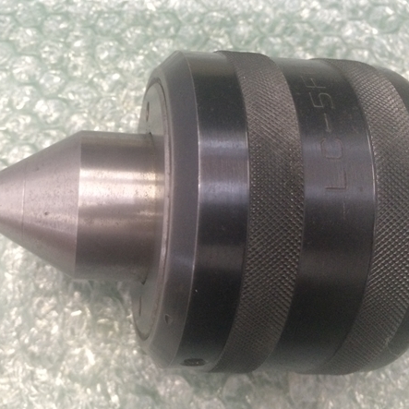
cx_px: 128
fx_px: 495
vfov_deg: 44.9
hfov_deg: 44.1
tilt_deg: -74.9
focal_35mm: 37
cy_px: 205
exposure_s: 1/30
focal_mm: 4.15
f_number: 2.2
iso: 200
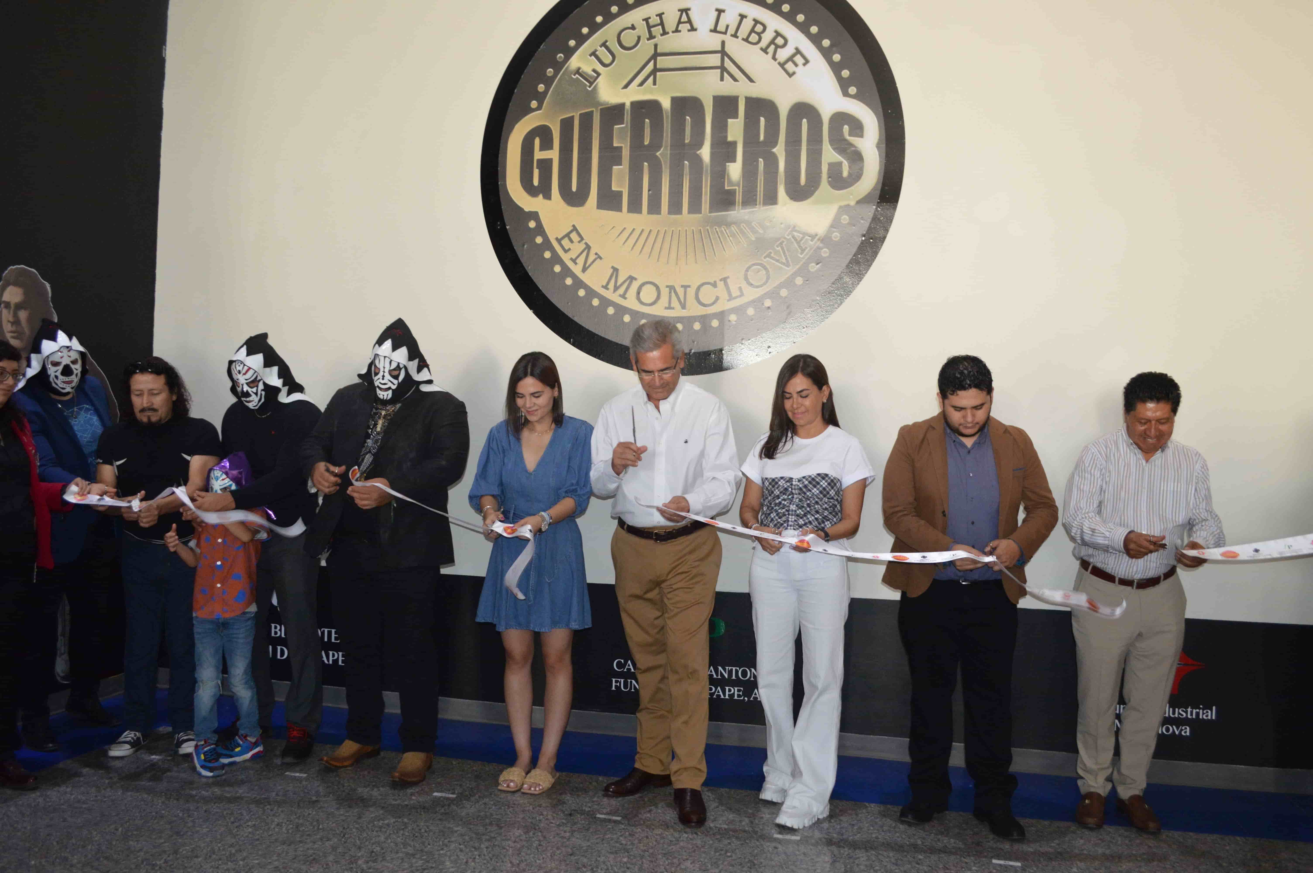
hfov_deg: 67.4
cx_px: 656
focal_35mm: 27
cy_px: 436
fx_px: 984
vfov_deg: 47.8
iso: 1400
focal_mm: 18
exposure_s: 1/60
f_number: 3.5
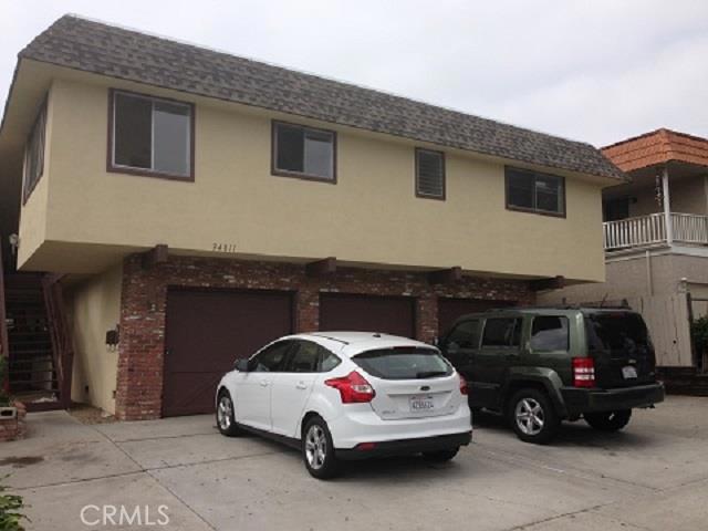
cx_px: 354
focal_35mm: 33
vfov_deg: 42.9
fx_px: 675
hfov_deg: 55.4
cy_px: 266
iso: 50
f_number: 2.4
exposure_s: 1/1550
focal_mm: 4.13
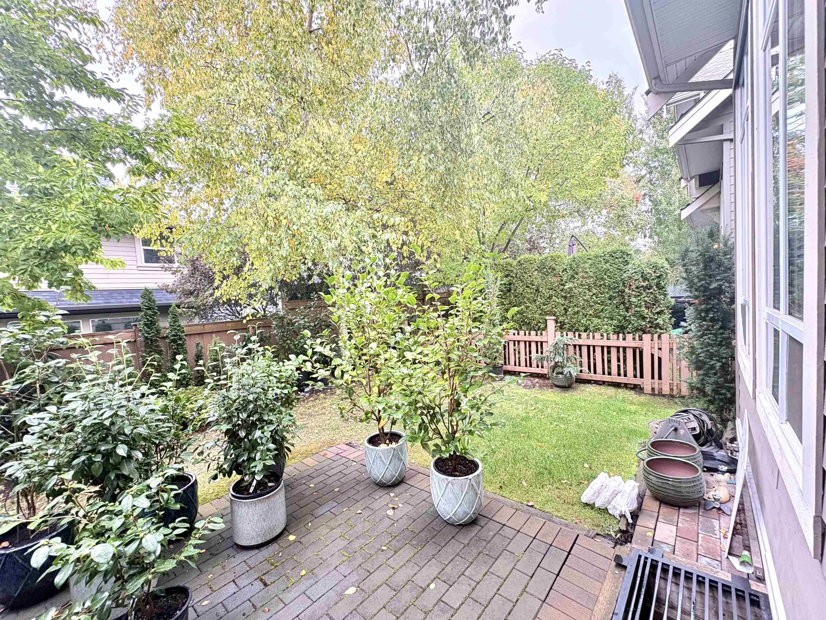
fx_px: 334
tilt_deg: -2.4
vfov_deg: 85.7
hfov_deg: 102.1
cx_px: 413
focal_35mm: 14
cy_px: 310
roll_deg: +3.8
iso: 200
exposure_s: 1/97
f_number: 2.2
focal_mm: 2.22
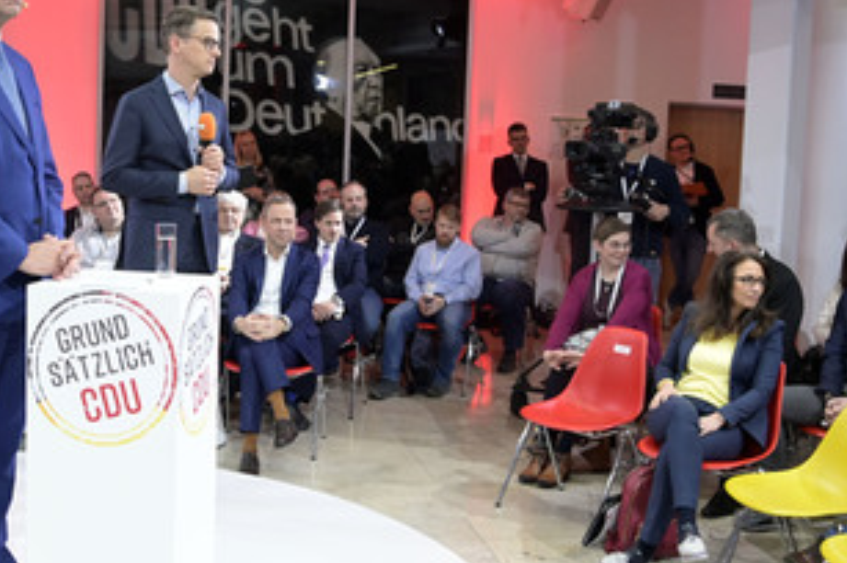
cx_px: 277
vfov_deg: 28.6
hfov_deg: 41.4
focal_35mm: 47
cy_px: 270
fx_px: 1105
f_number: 4.5
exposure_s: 1/640
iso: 8000
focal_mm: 32
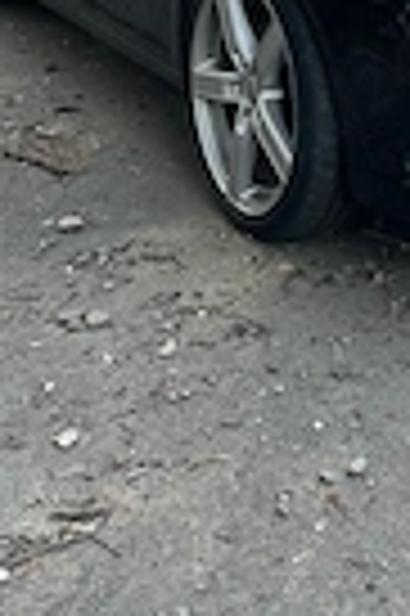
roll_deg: -1.0
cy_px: -193
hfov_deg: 18.0
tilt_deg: -1.2
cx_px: 446
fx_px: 1250
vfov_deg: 24.2
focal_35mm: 73
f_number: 1.78
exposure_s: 1/77
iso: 64
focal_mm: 6.86
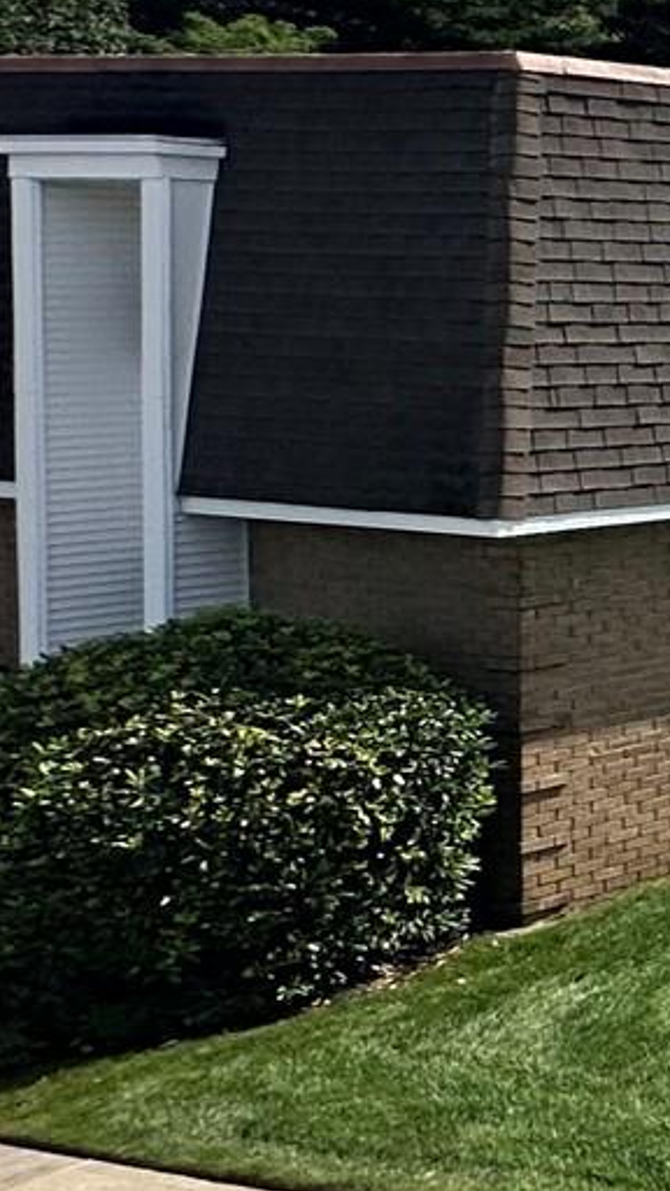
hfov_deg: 9.9
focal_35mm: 61
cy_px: 356
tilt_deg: -1.3
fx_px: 1927
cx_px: 2285
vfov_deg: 33.9
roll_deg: -1.1
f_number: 2.2
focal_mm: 2.22
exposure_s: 1/3040
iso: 50
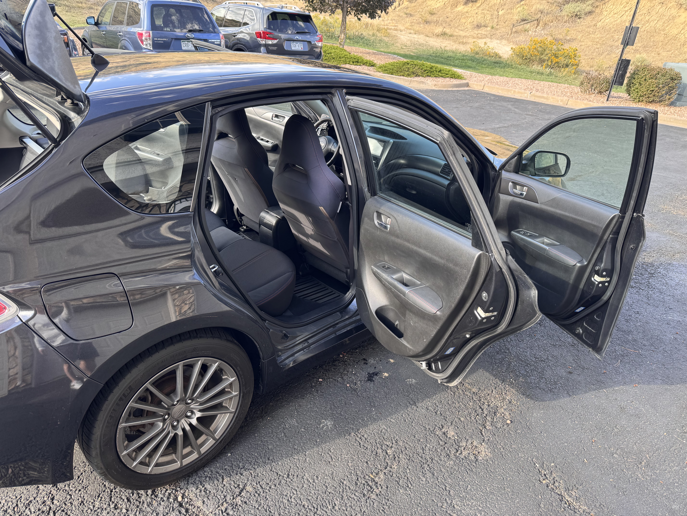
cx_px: 344
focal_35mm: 24
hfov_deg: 71.6
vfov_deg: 56.8
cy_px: 258
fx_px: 476
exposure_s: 1/167
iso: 80
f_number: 1.78
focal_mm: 6.76
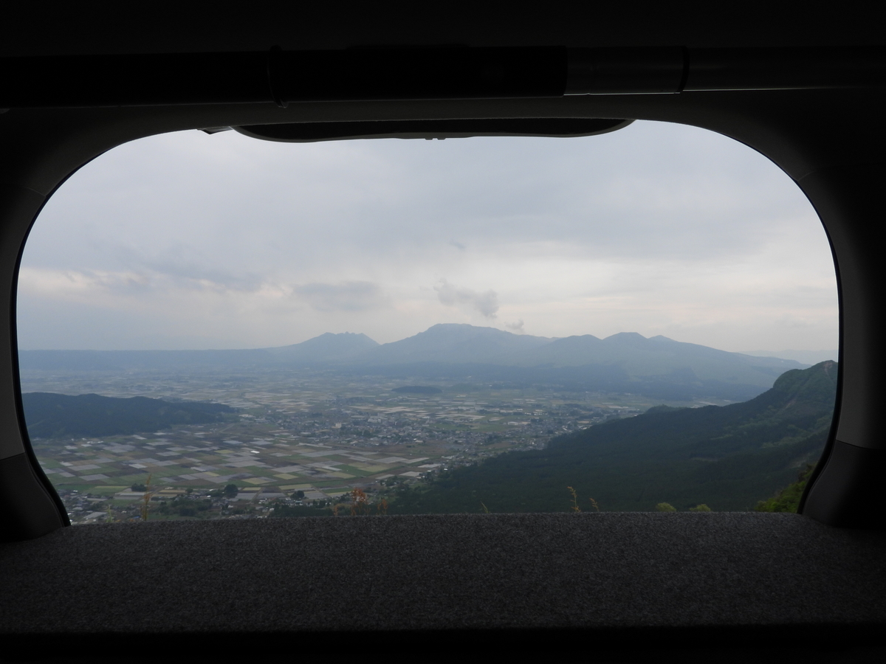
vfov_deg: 56.8
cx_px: 443
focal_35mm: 24
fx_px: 614
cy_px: 332
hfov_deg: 71.6
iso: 100
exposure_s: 1/1600
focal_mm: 4.3
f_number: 3.2
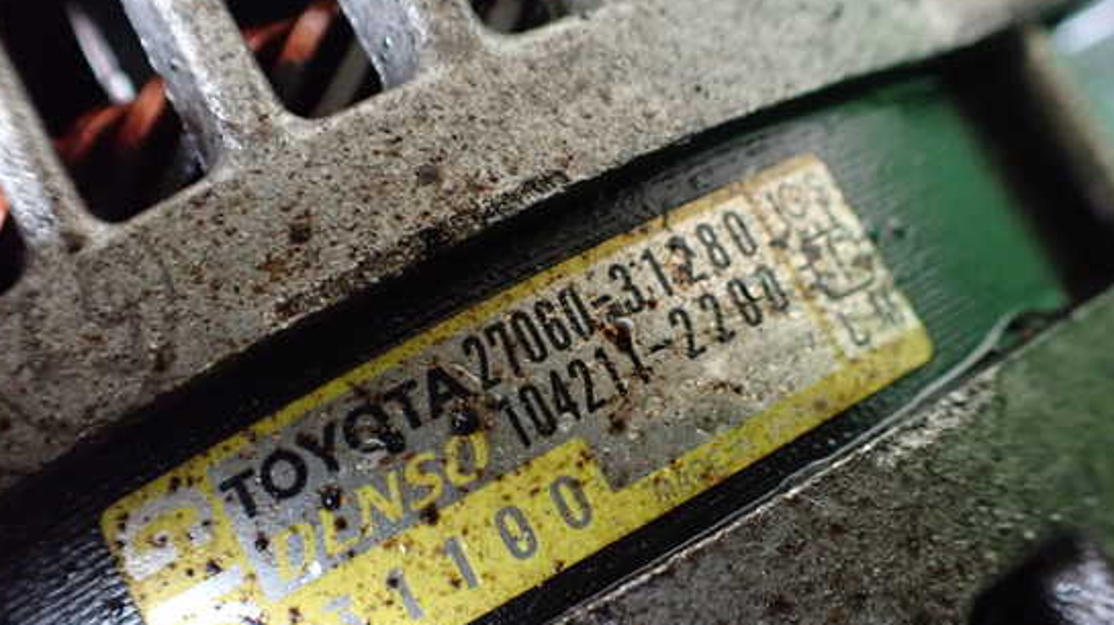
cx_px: 558
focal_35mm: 36
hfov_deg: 55.3
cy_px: 347
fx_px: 1063
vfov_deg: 32.8
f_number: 2.3
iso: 1000
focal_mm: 5.4
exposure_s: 1/30
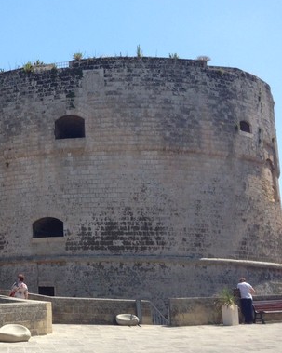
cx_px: -89
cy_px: 161
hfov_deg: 20.4
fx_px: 710
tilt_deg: +12.4
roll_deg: -1.2
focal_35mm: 68
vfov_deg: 27.9
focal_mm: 4.12
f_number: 2.4
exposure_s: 1/1290
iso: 50
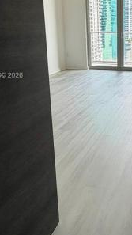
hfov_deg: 28.7
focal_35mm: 37
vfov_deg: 52.8
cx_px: 149
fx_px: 230
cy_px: 76
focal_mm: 2.22
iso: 64
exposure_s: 1/121
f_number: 2.2
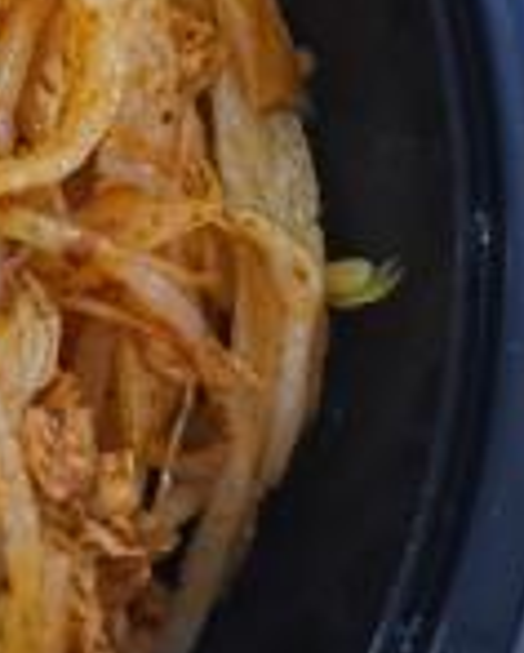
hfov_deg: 13.1
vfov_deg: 15.7
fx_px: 2070
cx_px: -417
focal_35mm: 107
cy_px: -469
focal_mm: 4.75
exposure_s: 1/33.3
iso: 640
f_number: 1.8
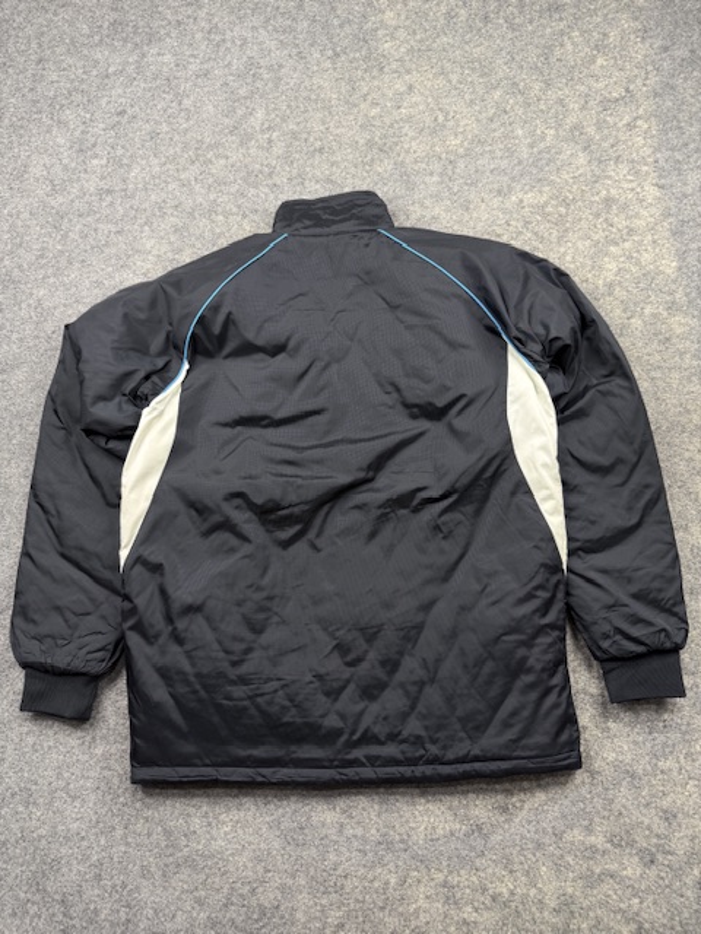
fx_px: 648
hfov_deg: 56.8
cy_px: 467
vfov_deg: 71.6
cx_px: 350
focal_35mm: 24
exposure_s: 1/100
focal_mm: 6.76
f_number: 1.78
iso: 100
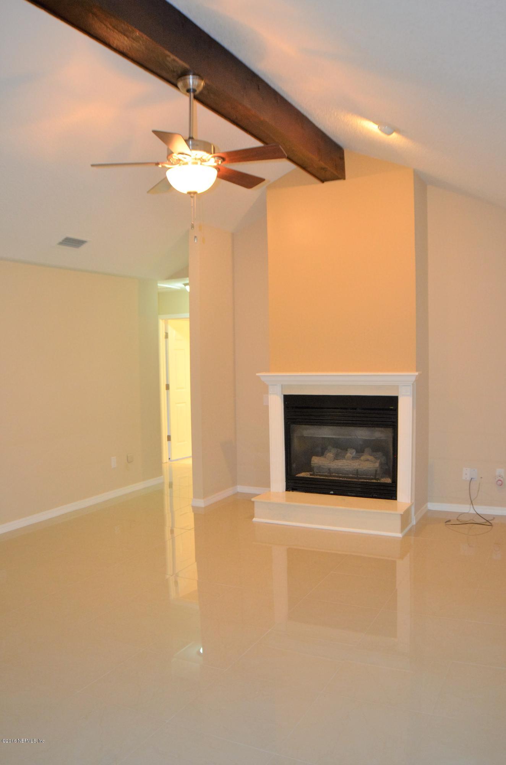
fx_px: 763
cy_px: 382
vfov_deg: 53.2
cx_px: 253
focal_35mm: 36
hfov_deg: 36.7
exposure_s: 1/60
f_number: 3.8
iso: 800
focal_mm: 24
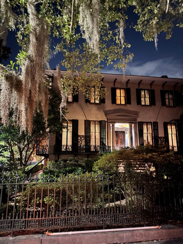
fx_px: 183
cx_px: 92
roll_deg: +0.7
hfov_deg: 53.1
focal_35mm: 26
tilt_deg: +10.8
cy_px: 122
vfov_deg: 67.3
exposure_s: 1/5
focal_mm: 5.96
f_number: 1.6
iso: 1250
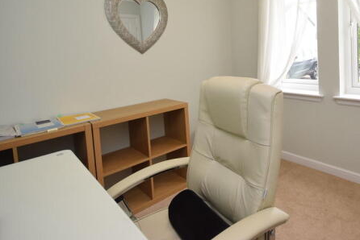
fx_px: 220
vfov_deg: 55.3
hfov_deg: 76.3
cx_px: 237
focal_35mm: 22
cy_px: 68
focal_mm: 10
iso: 800
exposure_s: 1/125
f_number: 5.6
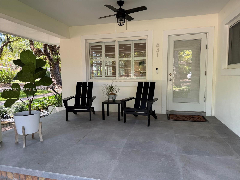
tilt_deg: -4.7
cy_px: 90
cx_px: 120
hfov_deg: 71.6
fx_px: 166
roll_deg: +1.2
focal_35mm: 24
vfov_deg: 56.8
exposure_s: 1/125
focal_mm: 6.76
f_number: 1.78
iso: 64
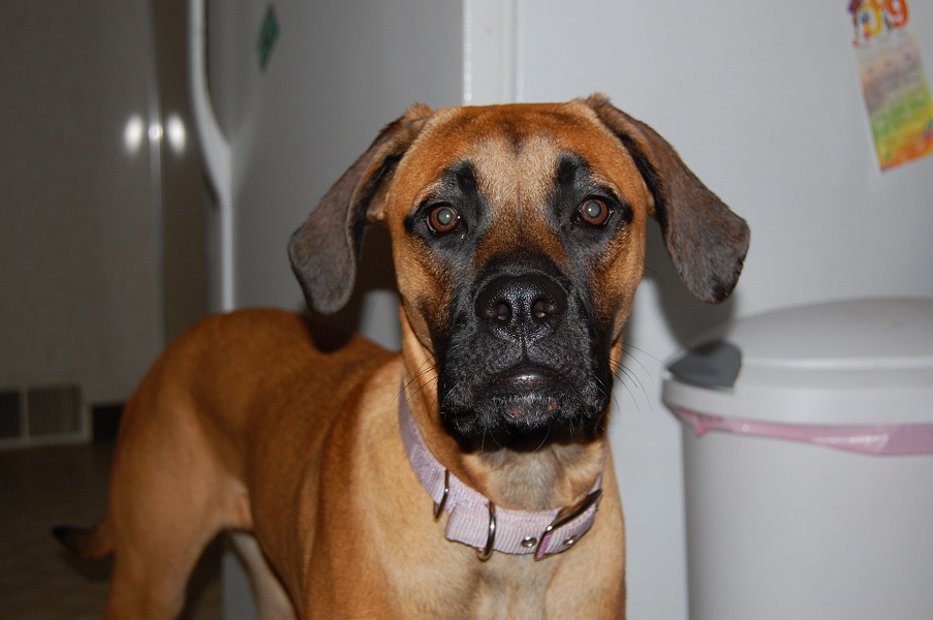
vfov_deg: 23.7
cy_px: 310
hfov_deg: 35.1
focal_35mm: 57
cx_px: 466
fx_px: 1476
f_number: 4.8
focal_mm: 38
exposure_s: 1/500
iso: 200
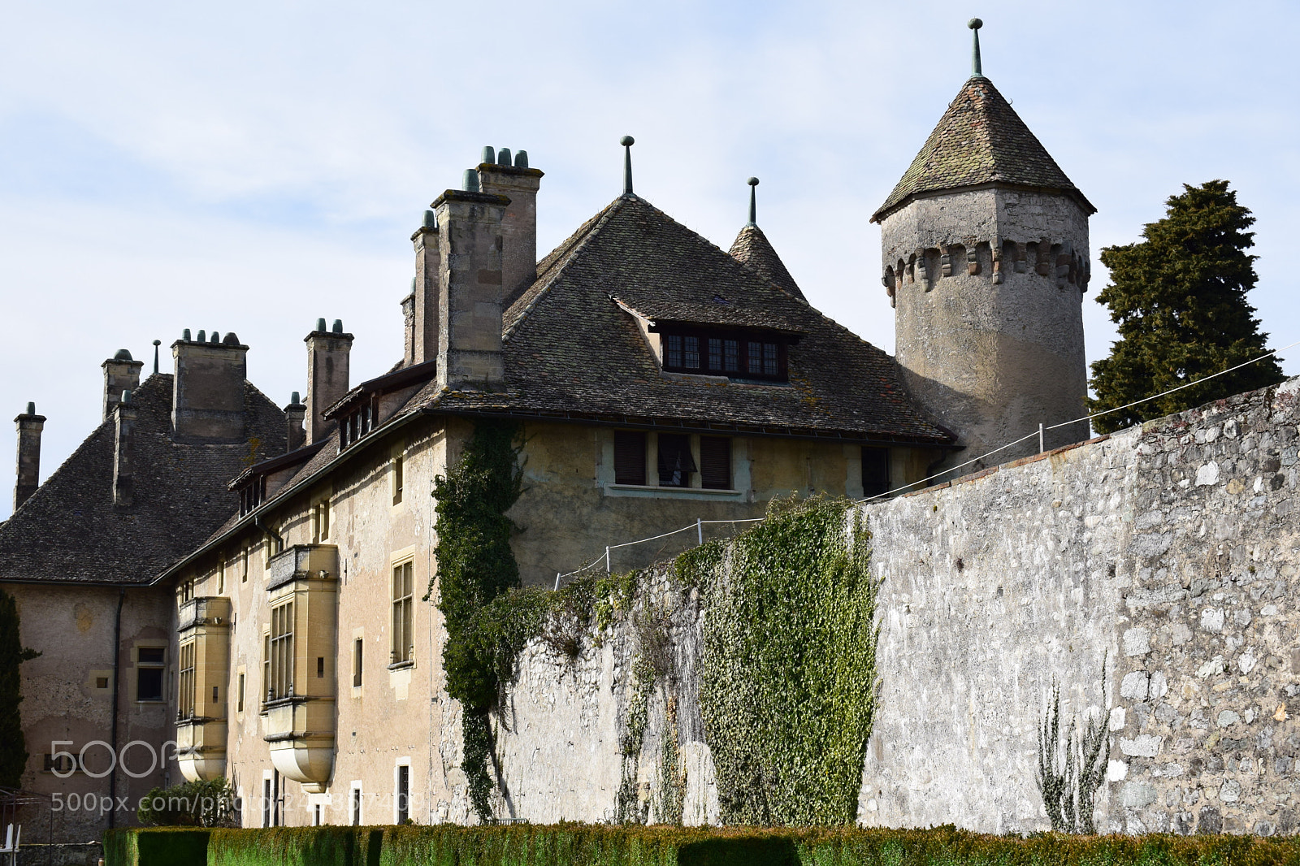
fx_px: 1949
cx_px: 650
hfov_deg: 36.9
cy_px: 433
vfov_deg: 25.0
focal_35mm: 54
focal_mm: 36
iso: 400
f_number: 11
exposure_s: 1/500
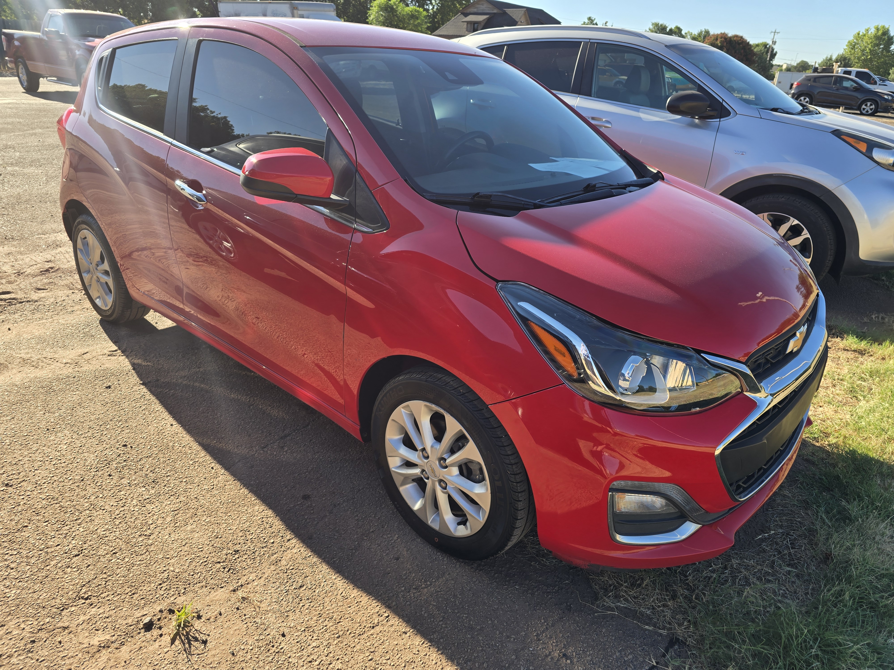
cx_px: 447
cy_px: 335
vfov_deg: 58.9
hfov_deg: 73.9
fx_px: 594
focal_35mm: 23
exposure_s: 1/330
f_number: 1.7
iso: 12
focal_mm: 6.3
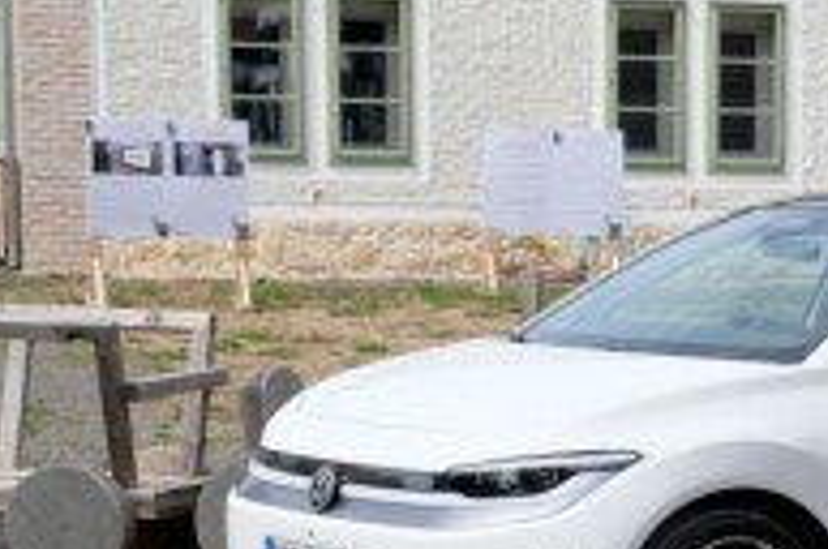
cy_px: 680
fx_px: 2755
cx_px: 1171
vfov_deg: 11.1
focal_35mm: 120
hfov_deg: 15.9
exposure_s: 1/1000
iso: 320
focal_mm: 22.3
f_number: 5.6
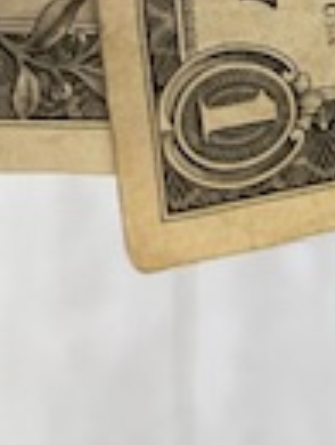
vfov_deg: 12.4
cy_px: -599
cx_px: 109
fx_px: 1646
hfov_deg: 11.6
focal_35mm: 128
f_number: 1.5
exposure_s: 1/60
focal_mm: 5.7
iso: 320
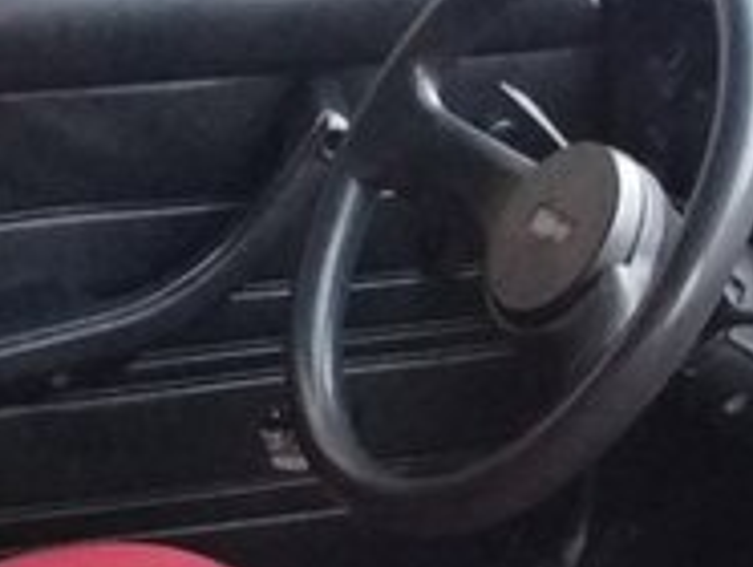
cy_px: 662
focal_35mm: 110
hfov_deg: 17.8
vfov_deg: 13.2
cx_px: 514
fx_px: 2396
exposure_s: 1/17
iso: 500
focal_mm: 3.3
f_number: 2.2
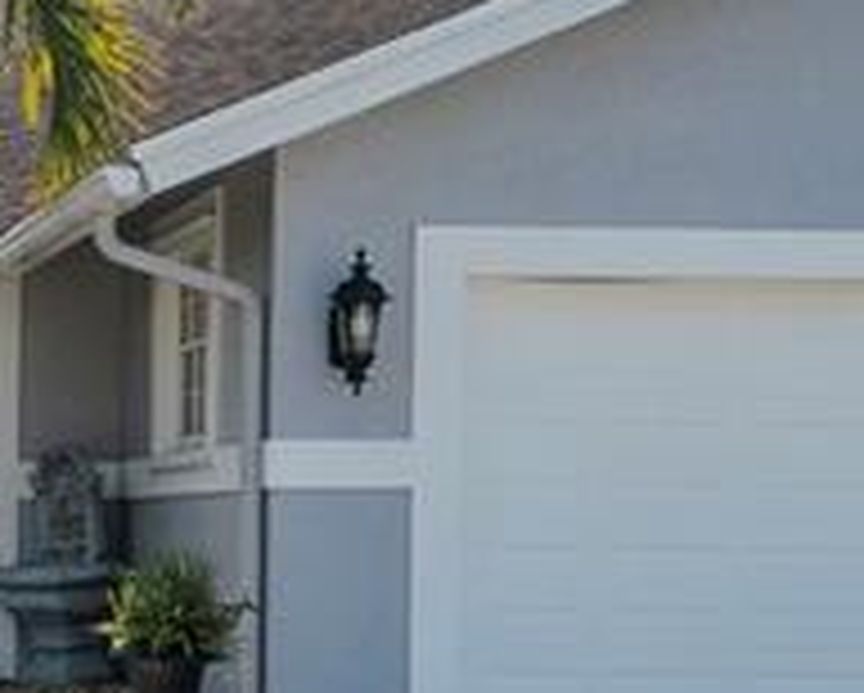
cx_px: -360
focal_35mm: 125
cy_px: 526
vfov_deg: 12.3
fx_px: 3200
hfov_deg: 14.5
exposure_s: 1/3000
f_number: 5.6
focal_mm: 16
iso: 250
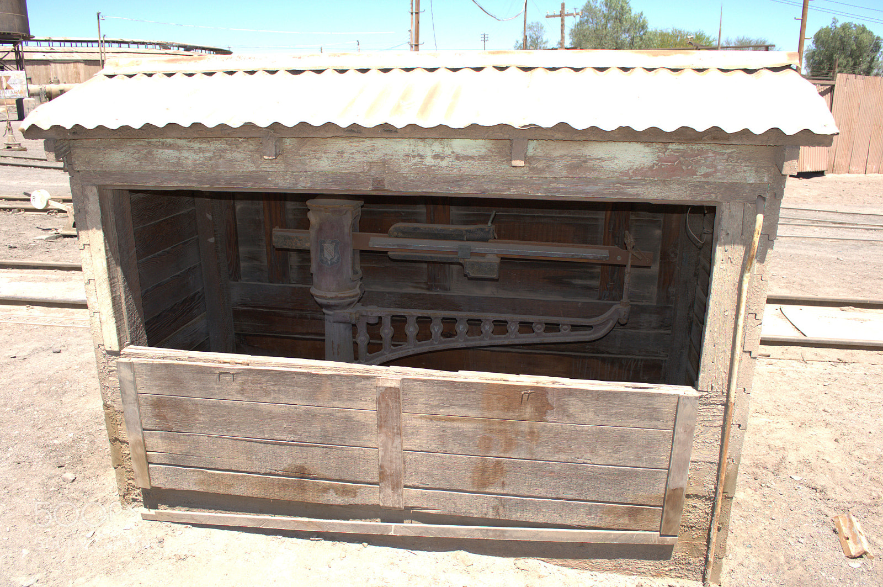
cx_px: 442
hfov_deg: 67.4
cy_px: 294
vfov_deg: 47.8
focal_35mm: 27
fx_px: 661
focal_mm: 18
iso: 100
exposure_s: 1/200
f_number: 6.3
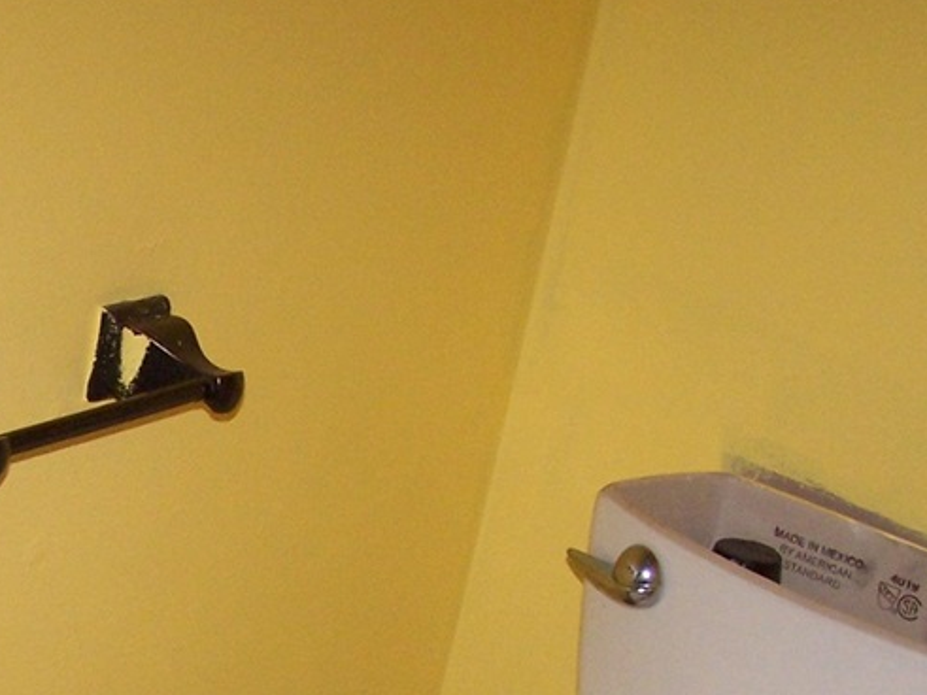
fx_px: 2651
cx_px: 66
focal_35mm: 99
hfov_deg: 19.4
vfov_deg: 14.7
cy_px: 699
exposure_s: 1/60
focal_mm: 6.3
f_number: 2.8
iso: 140
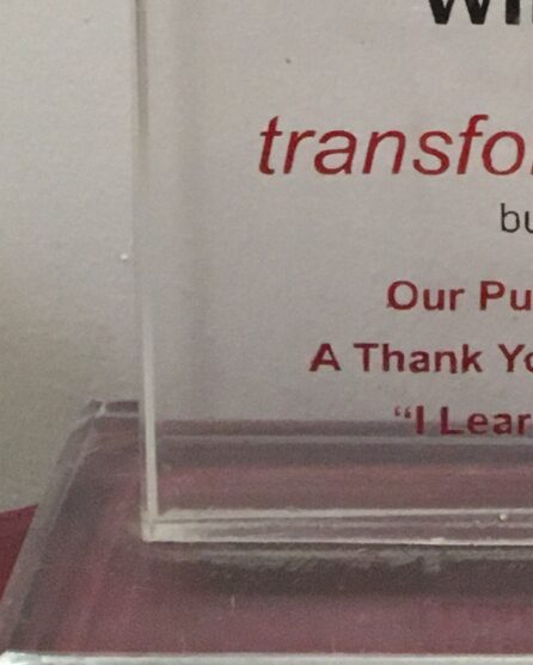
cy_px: -726
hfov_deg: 11.3
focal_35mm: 130
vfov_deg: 12.7
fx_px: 2562
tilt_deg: -10.6
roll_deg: -1.0
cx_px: 841
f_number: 2.2
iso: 160
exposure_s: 1/33
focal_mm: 4.15
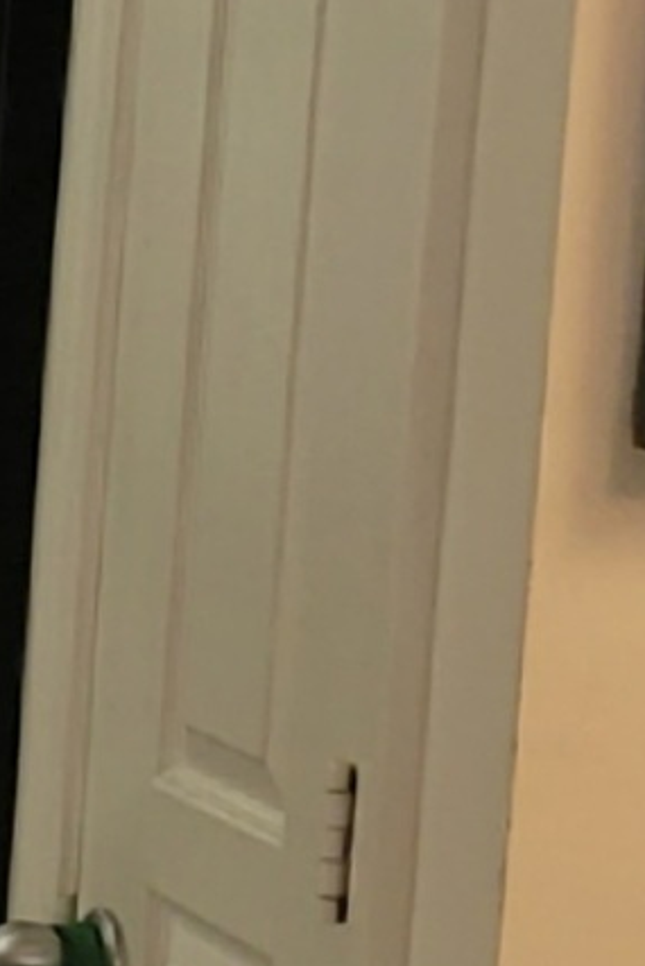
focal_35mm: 187
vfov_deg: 11.0
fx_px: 5021
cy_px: 412
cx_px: -2700
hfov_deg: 5.4
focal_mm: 7
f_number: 1.8
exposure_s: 1/60.2
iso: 250
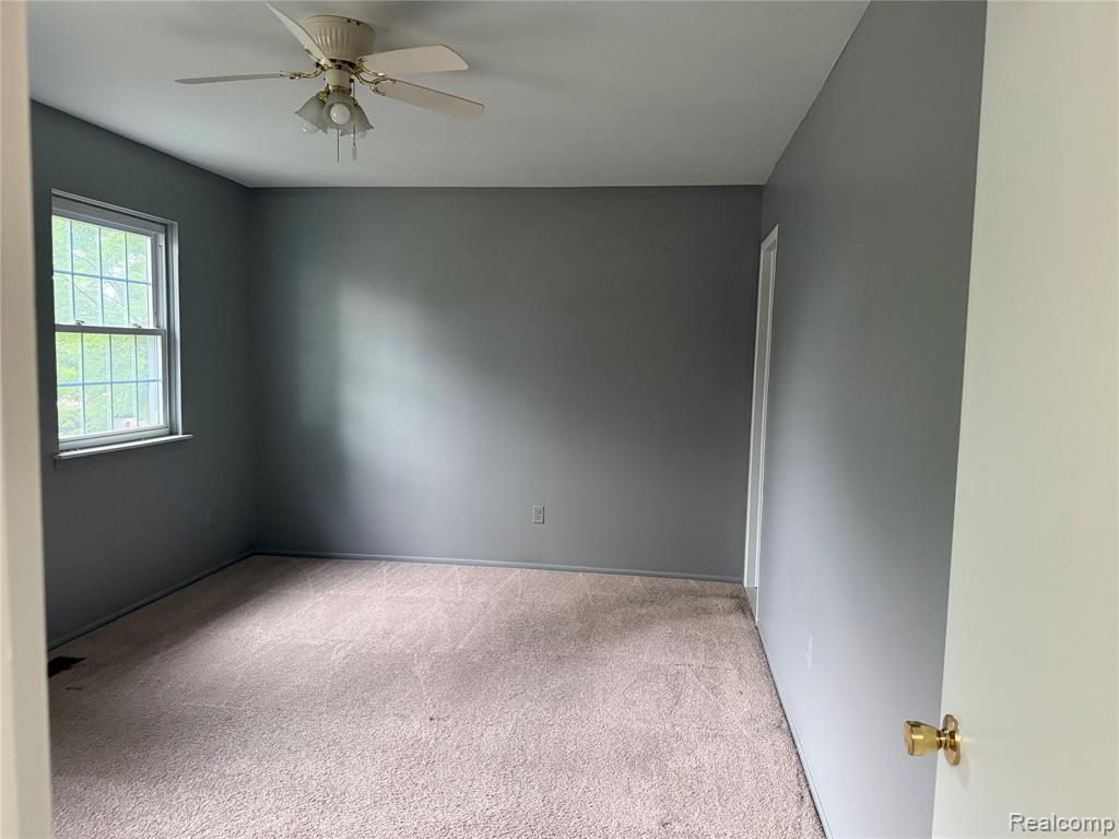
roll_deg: -1.1
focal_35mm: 24
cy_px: 420
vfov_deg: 56.8
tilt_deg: -5.2
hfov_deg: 71.6
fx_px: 776
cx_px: 560
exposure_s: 1/60
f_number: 1.78
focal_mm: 6.76
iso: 640
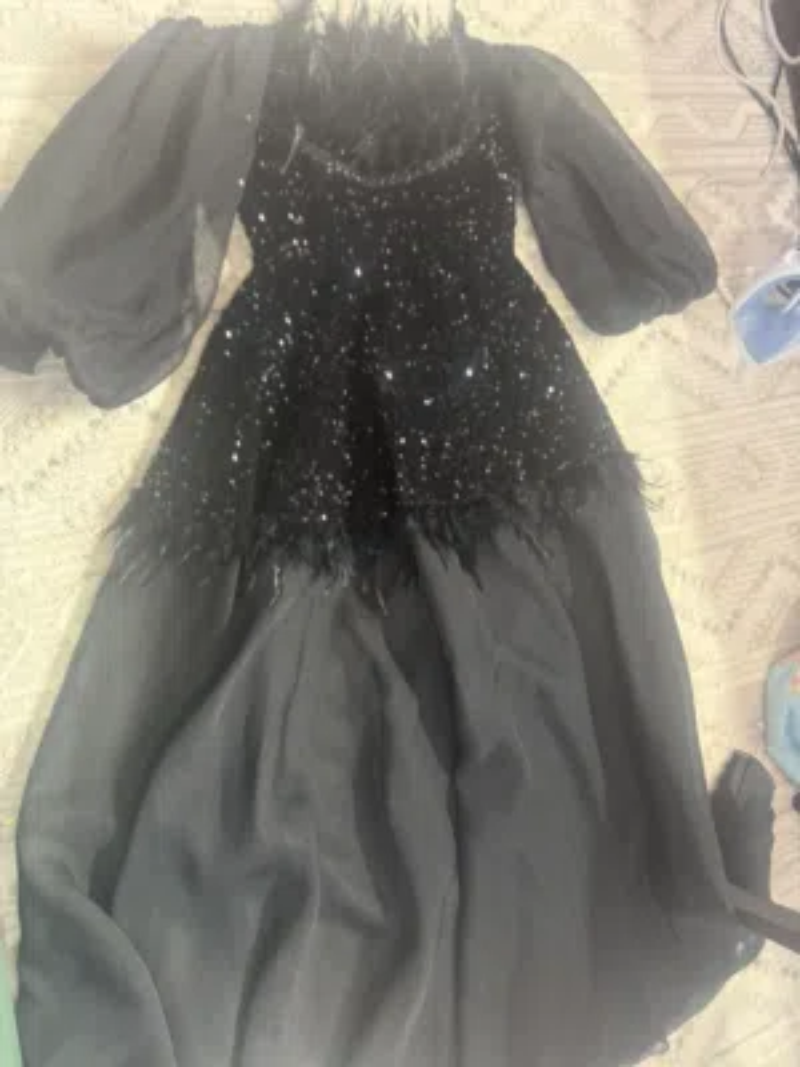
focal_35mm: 24
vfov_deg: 71.6
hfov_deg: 56.8
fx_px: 740
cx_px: 400
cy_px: 534
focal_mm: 6.76
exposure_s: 1/33
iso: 640
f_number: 1.78
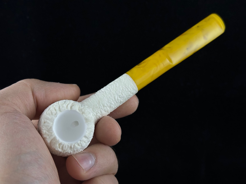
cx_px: 123
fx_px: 341
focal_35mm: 48
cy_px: 92
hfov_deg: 39.7
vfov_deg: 30.3
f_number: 1.78
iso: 64
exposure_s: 1/785
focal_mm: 6.86
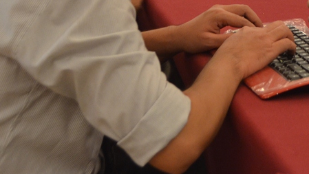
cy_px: -74
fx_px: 1233
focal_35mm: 150
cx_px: 278
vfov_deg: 7.9
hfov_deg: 14.1
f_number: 5
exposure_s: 1/30
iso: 900
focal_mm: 35
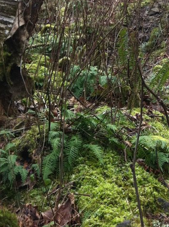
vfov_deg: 20.6
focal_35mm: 89
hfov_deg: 15.9
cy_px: -48
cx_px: 205
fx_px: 581
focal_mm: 3.85
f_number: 2.8
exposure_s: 1/120
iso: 125
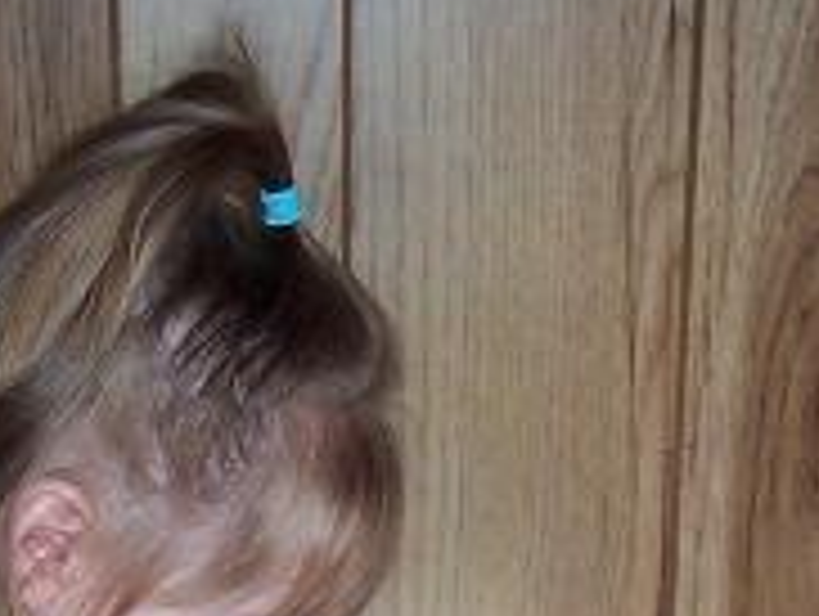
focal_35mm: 103
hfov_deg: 19.0
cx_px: 576
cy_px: 812
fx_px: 2440
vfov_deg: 13.8
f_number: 2.8
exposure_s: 1/60
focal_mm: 5.6
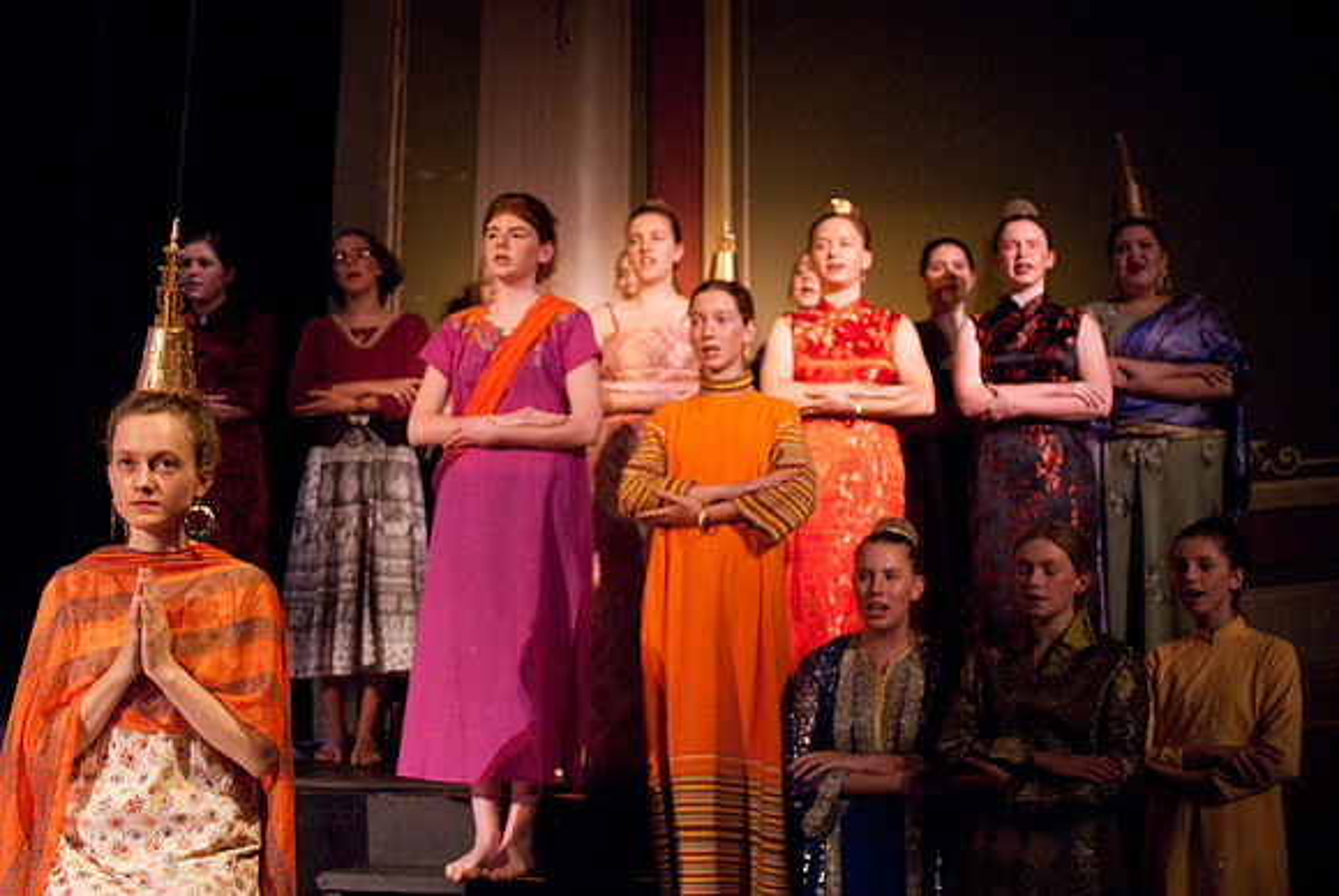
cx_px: 670
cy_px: 448
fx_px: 1564
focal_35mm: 42
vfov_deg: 32.0
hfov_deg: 46.4
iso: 1000
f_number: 2.8
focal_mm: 28
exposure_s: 1/40
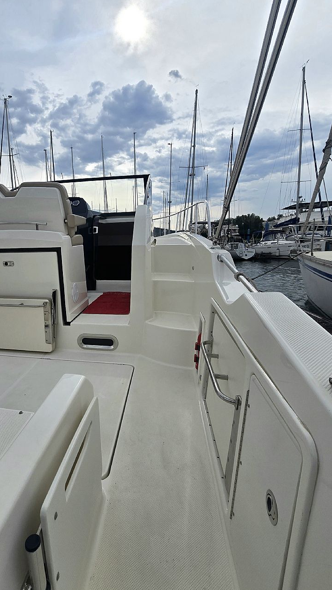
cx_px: 101
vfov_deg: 99.4
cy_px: 292
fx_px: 250
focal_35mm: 16
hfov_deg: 64.6
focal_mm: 2.2
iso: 50
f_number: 2.2
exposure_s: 1/3333
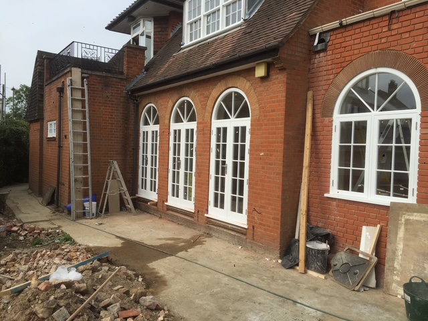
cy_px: 160
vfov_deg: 48.2
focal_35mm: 29
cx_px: 214
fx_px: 359
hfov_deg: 61.7
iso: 32
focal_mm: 4.15
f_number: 2.2
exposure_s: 1/2326
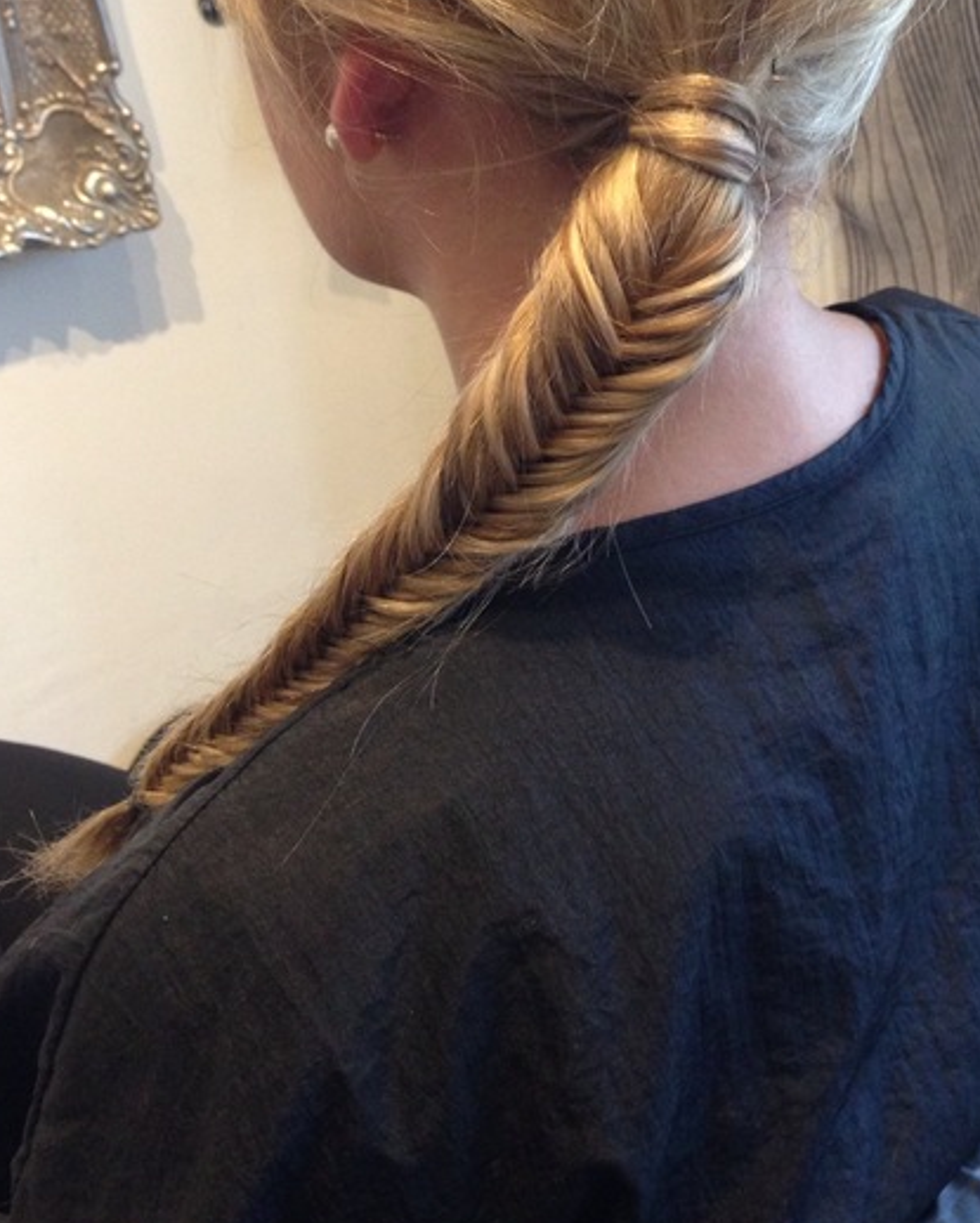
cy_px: 374
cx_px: 593
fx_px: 1920
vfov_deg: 34.9
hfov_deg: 28.6
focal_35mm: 53
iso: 200
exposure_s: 1/20
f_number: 2.4
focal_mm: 4.13
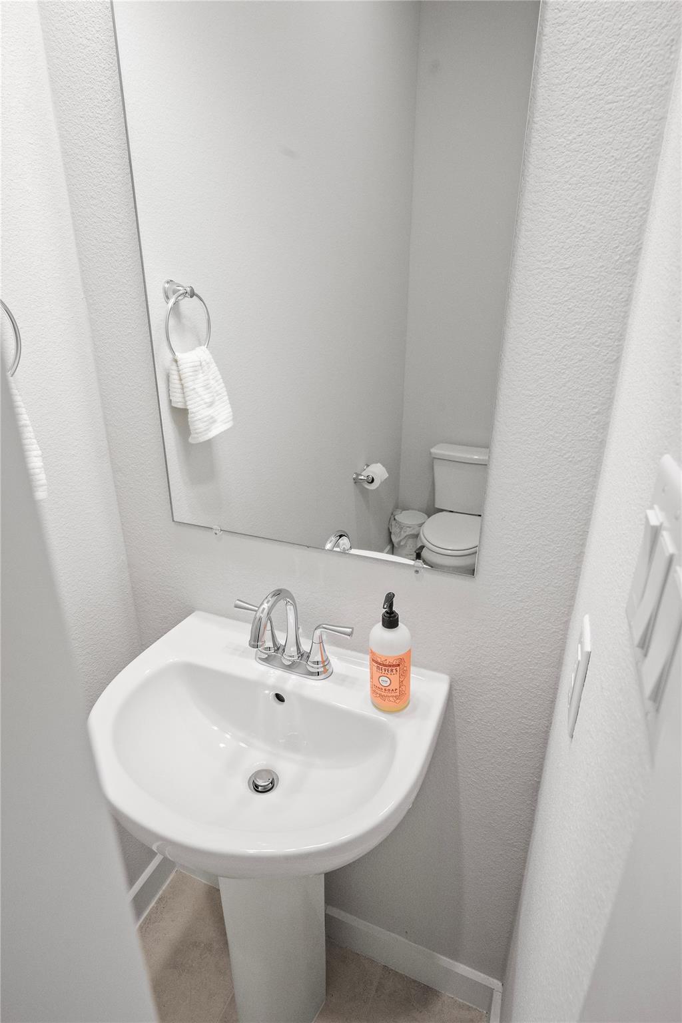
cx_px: 341
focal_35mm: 18
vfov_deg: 90.0
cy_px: 512
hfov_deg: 67.4
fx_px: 511
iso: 2000
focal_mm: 18
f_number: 9
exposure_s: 1/160
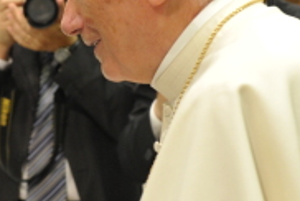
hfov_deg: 11.9
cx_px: 7
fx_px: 1427
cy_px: 127
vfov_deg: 8.1
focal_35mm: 171
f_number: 4
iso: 2500
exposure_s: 1/160
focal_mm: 48
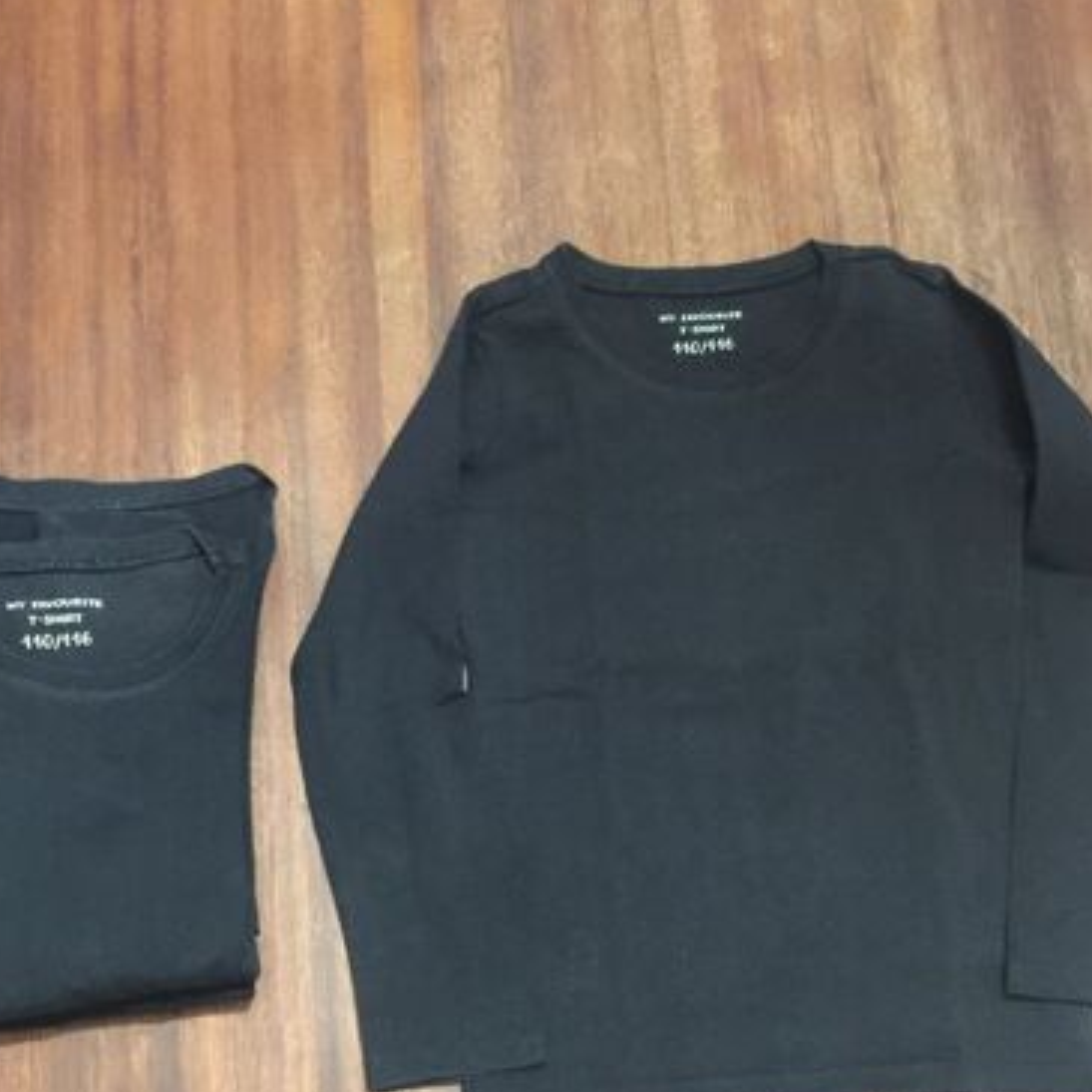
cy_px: 730
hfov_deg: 37.5
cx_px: 574
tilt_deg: -76.1
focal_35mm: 45
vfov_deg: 37.1
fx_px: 1606
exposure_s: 1/4
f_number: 2.2
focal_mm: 4.15
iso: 160
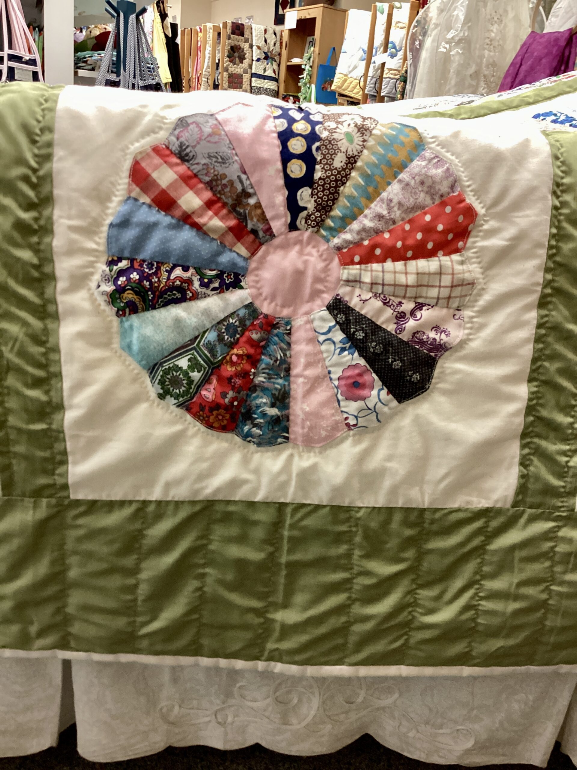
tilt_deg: -21.5
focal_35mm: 31
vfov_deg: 58.4
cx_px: 288
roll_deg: -7.3
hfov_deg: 45.4
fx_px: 689
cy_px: 385
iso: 250
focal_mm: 3.3
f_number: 2.4
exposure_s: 1/33
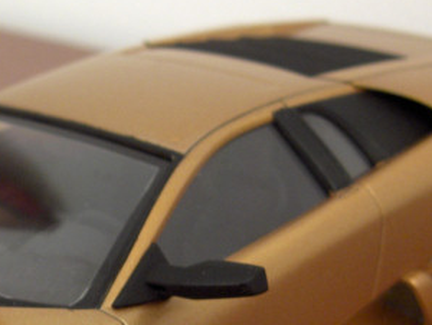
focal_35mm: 104
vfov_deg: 14.1
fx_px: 1300
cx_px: 94
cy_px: 286
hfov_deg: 18.7
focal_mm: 8
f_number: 2.8
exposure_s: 1/2.1
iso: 100
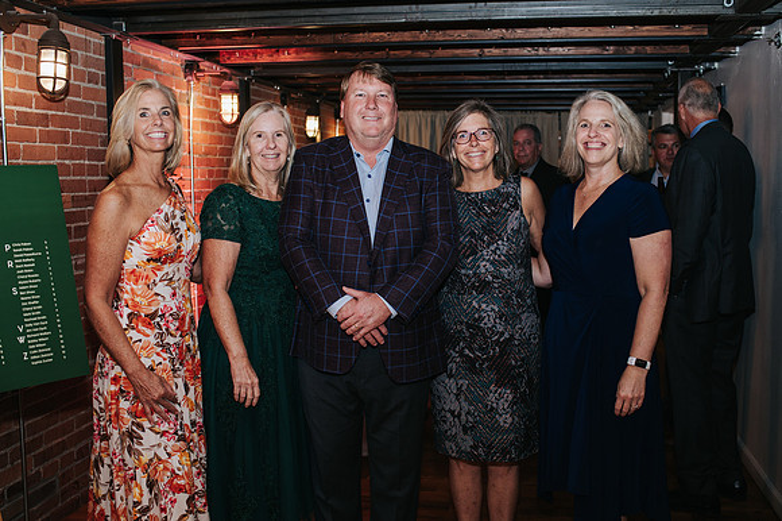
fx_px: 825
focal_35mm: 38
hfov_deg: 50.7
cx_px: 416
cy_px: 261
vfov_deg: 35.0
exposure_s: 1/200
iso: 800
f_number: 3.2
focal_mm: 35
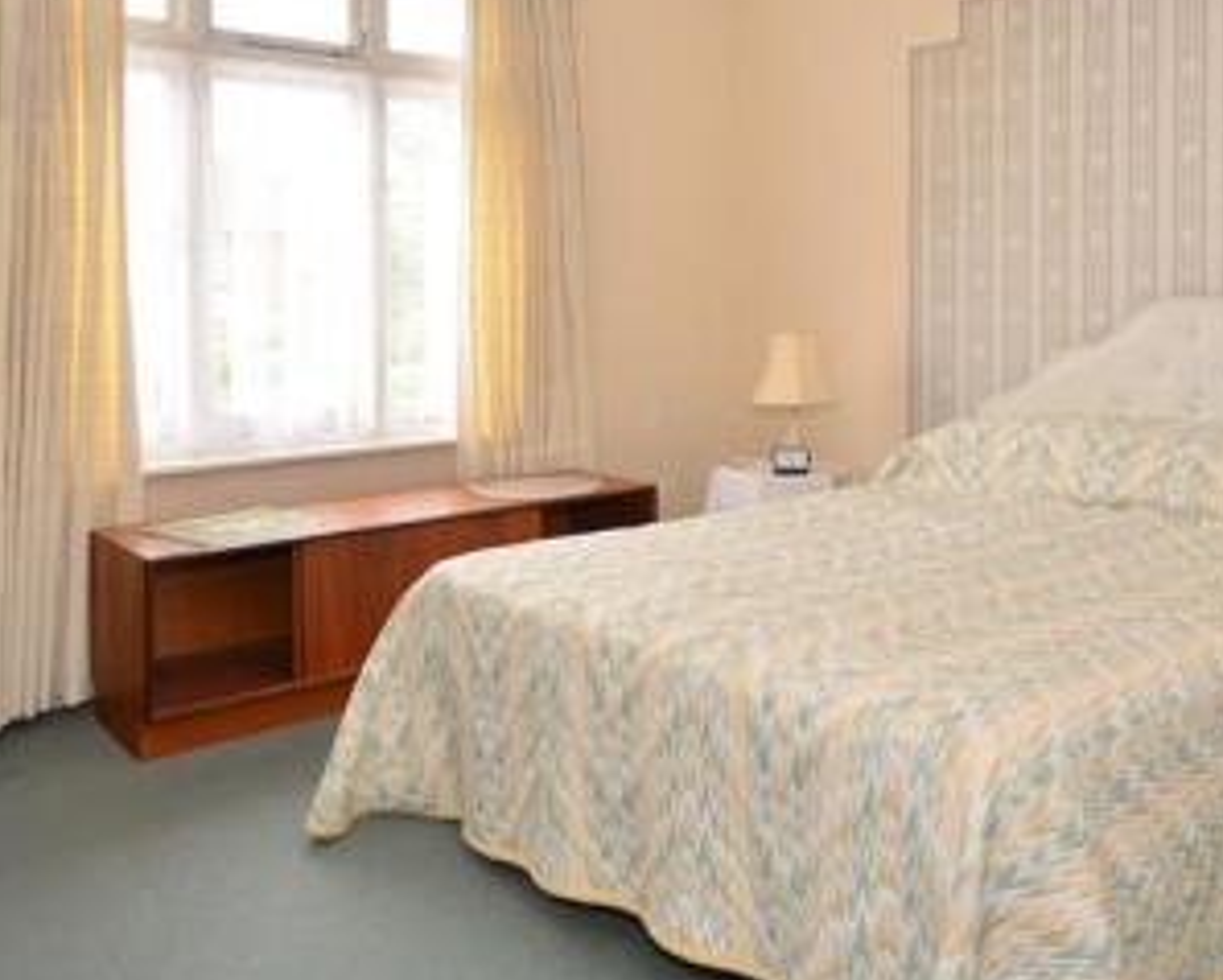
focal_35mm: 31
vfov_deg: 45.8
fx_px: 1123
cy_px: 268
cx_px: 622
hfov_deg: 57.1
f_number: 5
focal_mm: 10
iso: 200
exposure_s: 1/80
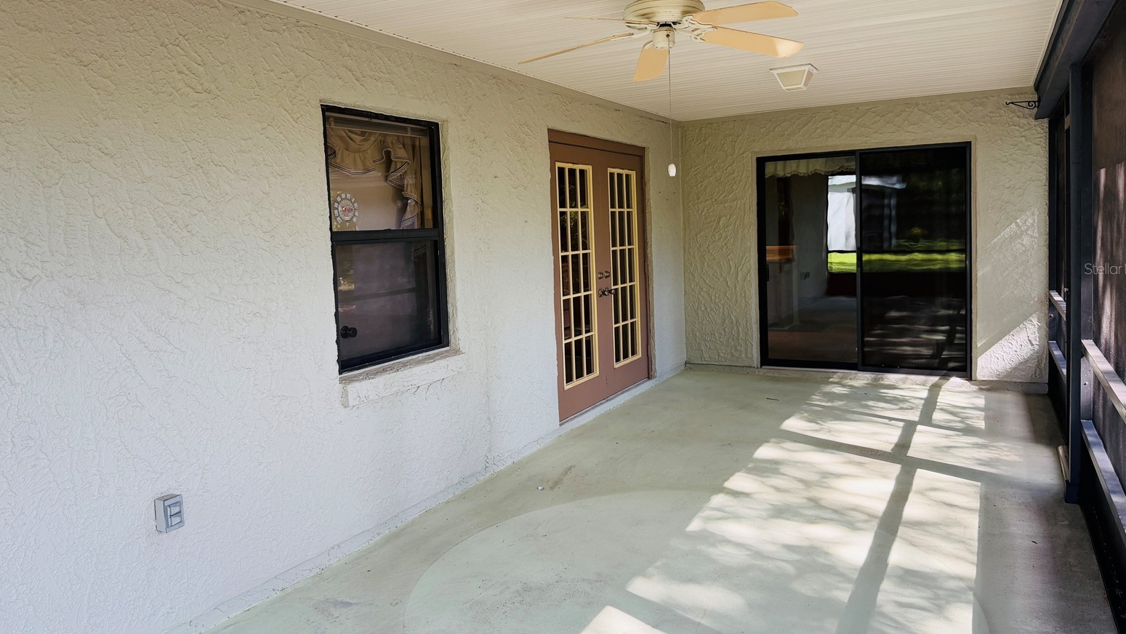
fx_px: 806
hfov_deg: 69.8
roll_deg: +3.1
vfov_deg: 42.8
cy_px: 268
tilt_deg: -2.4
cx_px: 571
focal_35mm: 27
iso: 100
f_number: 1.78
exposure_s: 1/171
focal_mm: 6.76
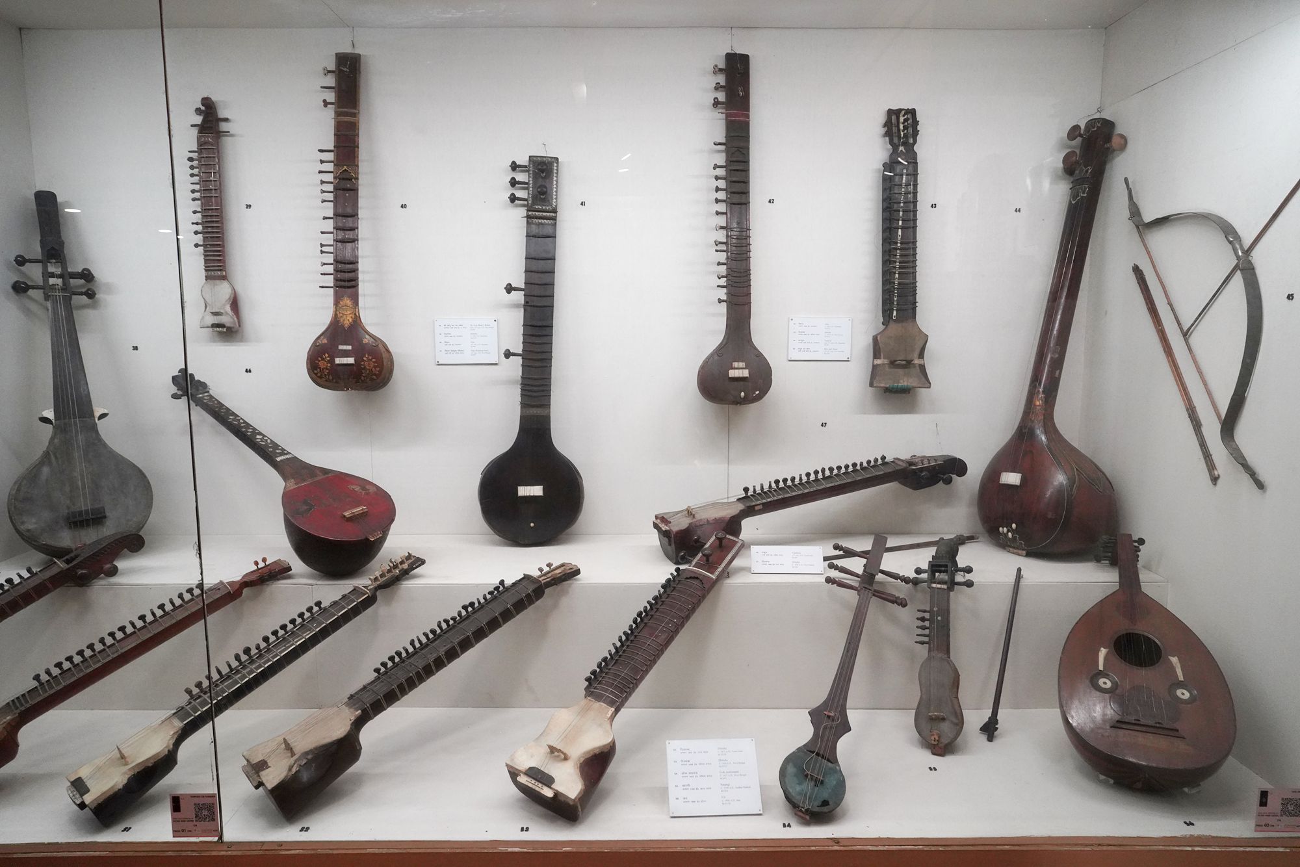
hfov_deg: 73.7
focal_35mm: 24
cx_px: 650
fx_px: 867
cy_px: 434
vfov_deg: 53.1
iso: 3200
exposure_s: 1/80
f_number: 8
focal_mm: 24
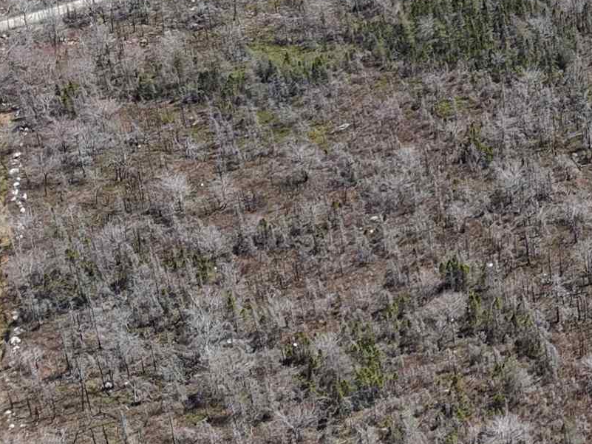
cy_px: -152
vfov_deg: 15.2
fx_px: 1574
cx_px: 930
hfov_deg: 18.5
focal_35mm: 92
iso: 210
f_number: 1.8
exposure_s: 1/4000
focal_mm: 8.67
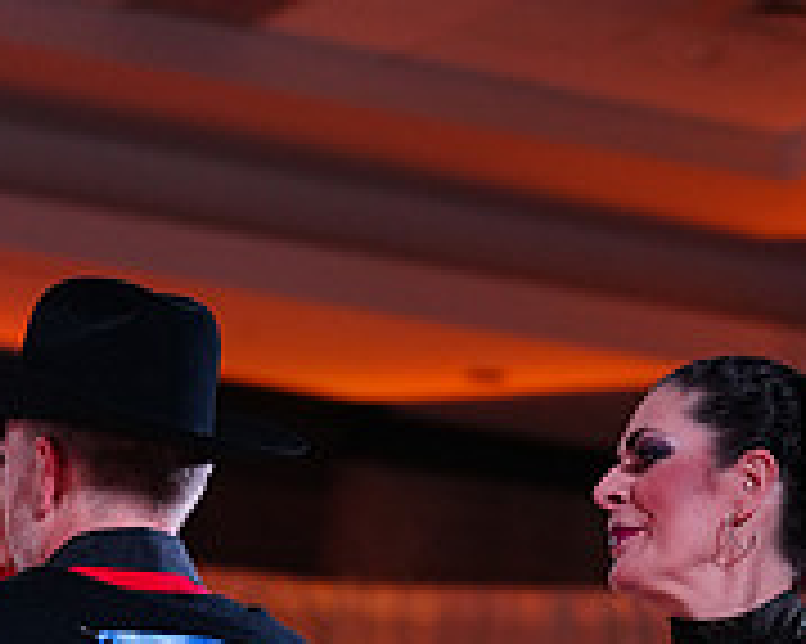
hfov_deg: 9.1
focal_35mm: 213
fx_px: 5078
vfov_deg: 7.1
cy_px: 1090
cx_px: 520
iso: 2000
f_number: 2.8
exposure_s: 1/500
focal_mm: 70
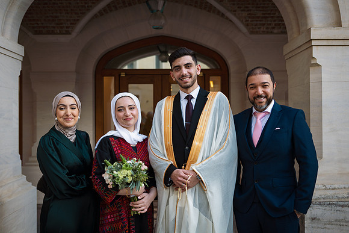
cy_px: 113
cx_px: 179
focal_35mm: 41
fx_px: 399
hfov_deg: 47.3
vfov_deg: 32.6
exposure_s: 1/500
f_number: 3.2
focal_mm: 40
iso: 200
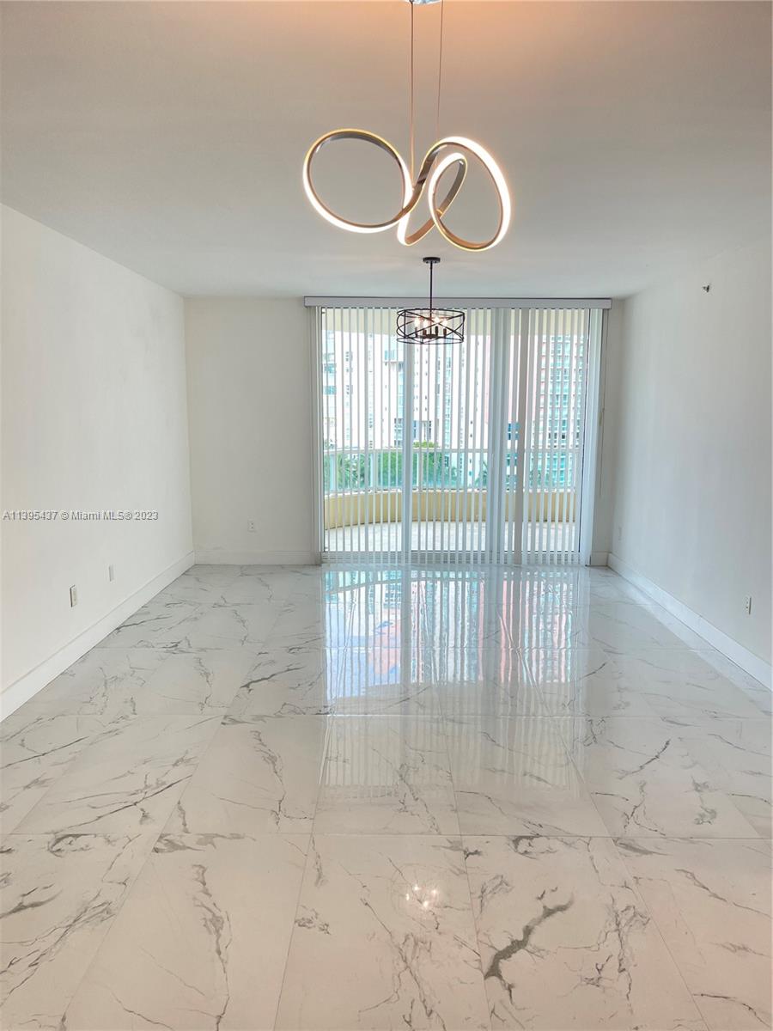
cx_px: 386
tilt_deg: -8.4
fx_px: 774
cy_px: 516
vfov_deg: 67.3
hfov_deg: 53.1
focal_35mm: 26
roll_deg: -0.2
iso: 50
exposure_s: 1/120
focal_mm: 5.1
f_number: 1.6
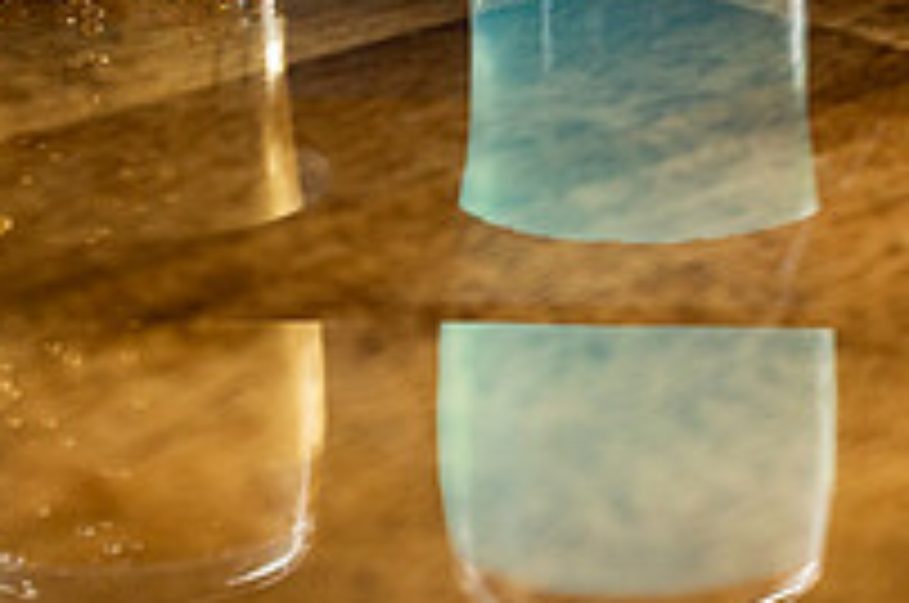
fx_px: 5697
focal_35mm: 226
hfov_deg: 9.0
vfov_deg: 6.0
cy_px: -243
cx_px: 990
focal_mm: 50
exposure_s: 1/80
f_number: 5.6
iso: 500
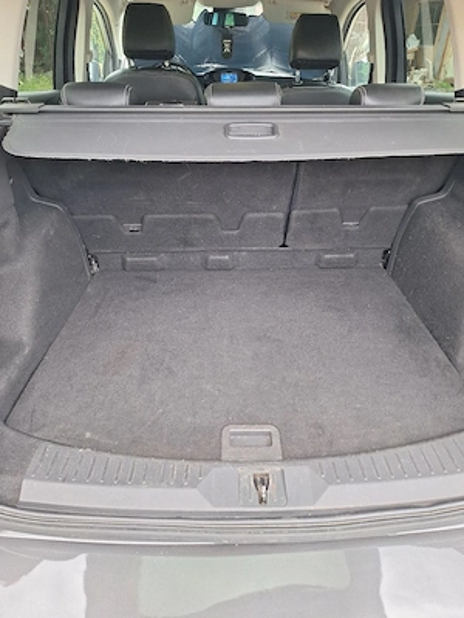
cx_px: 232
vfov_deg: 73.9
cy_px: 309
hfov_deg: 58.9
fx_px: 411
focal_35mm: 23
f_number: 1.8
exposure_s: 1/50
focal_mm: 5.54
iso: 64
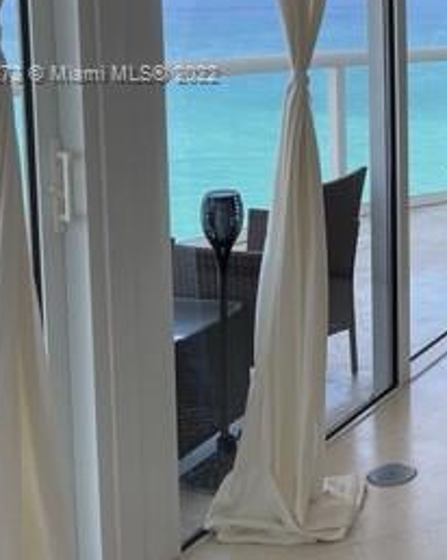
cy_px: 76
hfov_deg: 21.4
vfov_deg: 29.1
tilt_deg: -5.7
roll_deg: -0.2
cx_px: 612
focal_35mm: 63
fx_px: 1043
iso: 32
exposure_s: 1/203
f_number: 1.6
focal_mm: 4.2
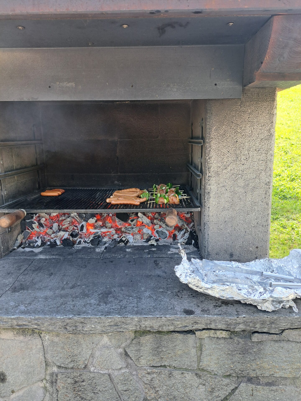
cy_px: 200
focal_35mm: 24
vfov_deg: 71.6
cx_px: 150
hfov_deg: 56.8
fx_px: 278
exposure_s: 1/100
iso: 50
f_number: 1.8
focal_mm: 5.23
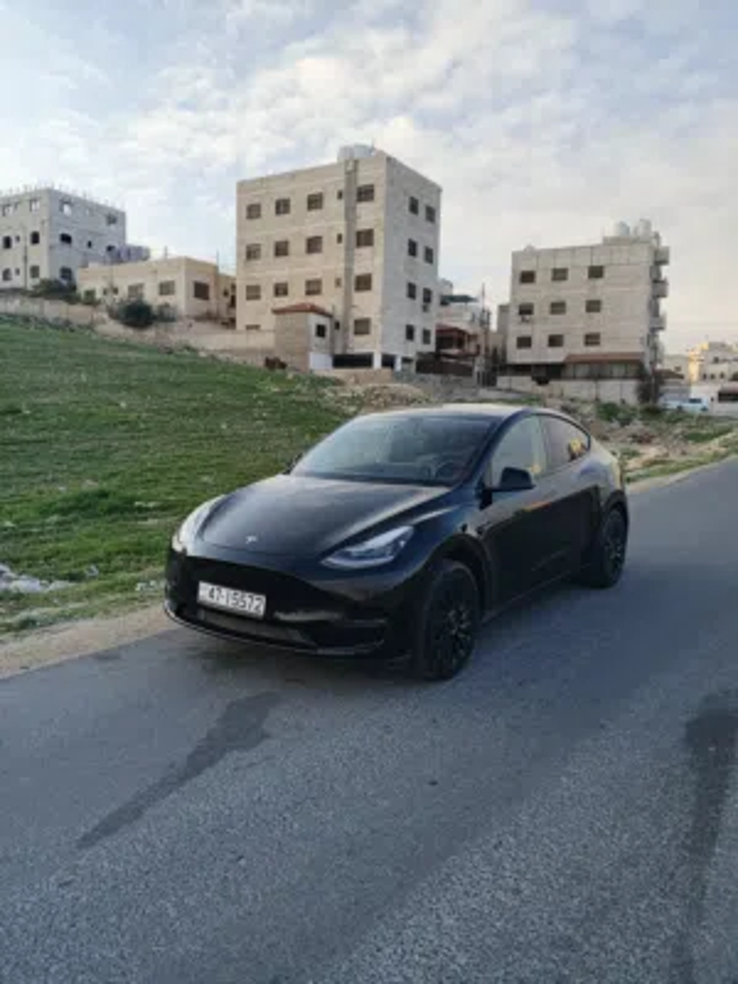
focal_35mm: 23
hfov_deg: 58.9
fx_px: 654
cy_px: 492
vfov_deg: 73.9
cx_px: 369
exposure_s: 1/132
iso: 50
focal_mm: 4.09
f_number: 1.6
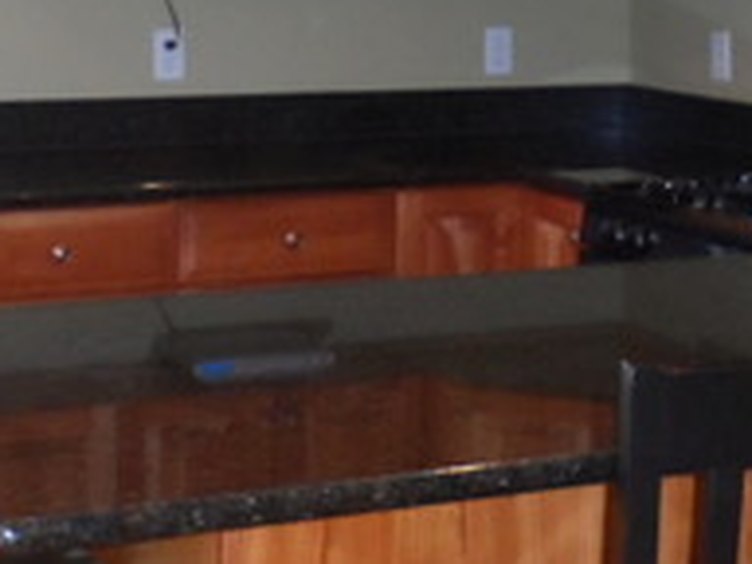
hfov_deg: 24.3
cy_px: -12
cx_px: 486
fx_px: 1738
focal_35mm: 80
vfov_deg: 17.9
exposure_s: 1/30
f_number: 3.2
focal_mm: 4
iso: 320
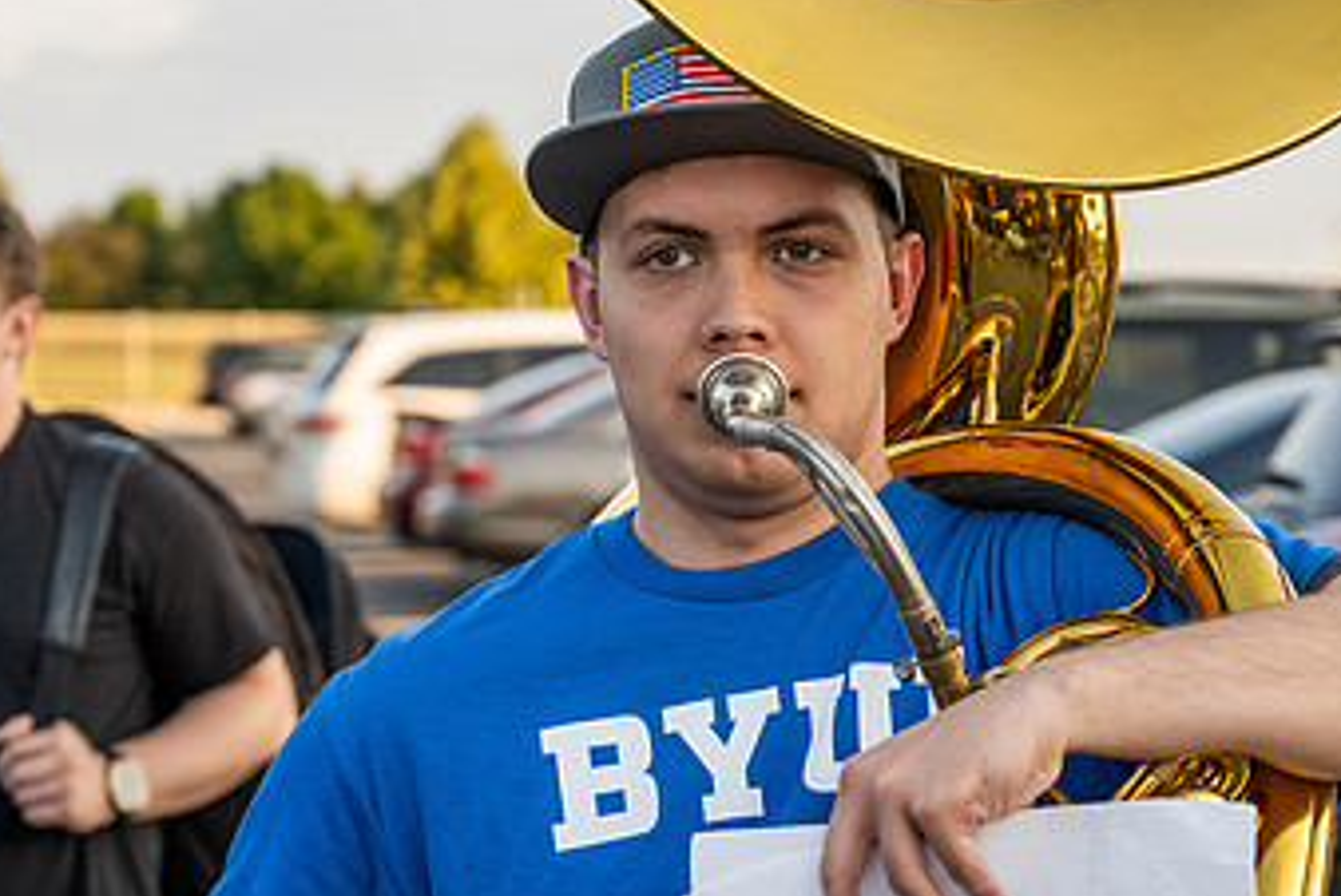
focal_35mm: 120
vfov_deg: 11.4
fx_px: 4474
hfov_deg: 17.0
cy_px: 553
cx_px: 742
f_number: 4
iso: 500
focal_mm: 70
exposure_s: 1/400
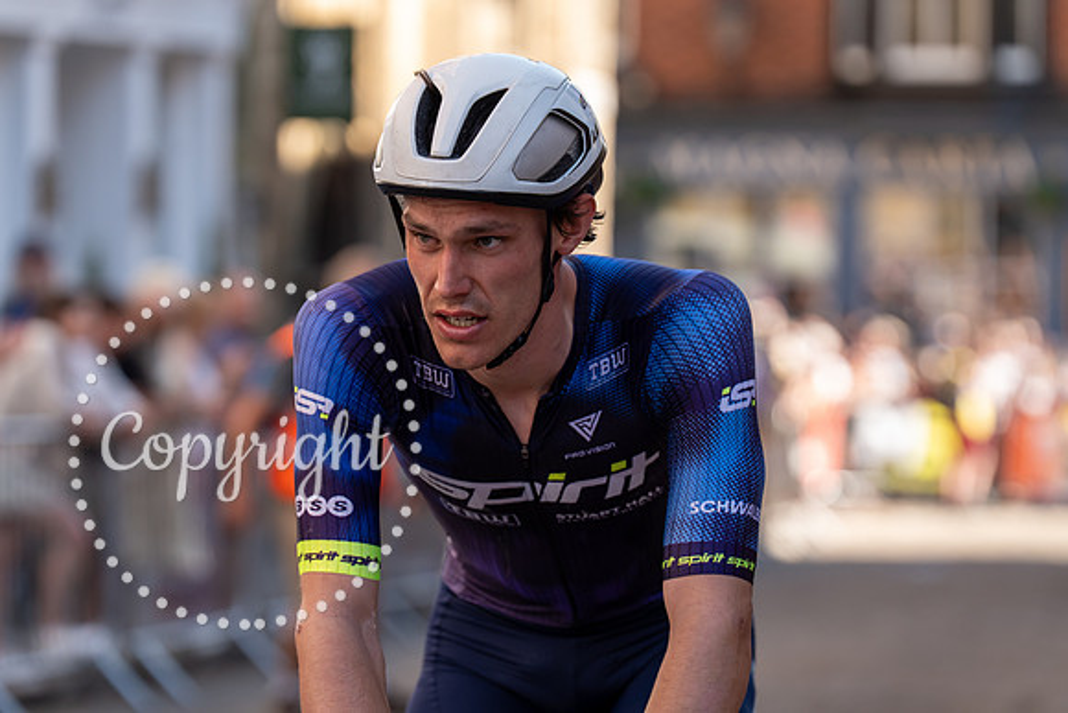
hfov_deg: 12.9
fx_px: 4718
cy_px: 356
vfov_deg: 8.6
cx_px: 534
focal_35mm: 159
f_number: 4
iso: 640
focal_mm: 159
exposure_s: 1/1000
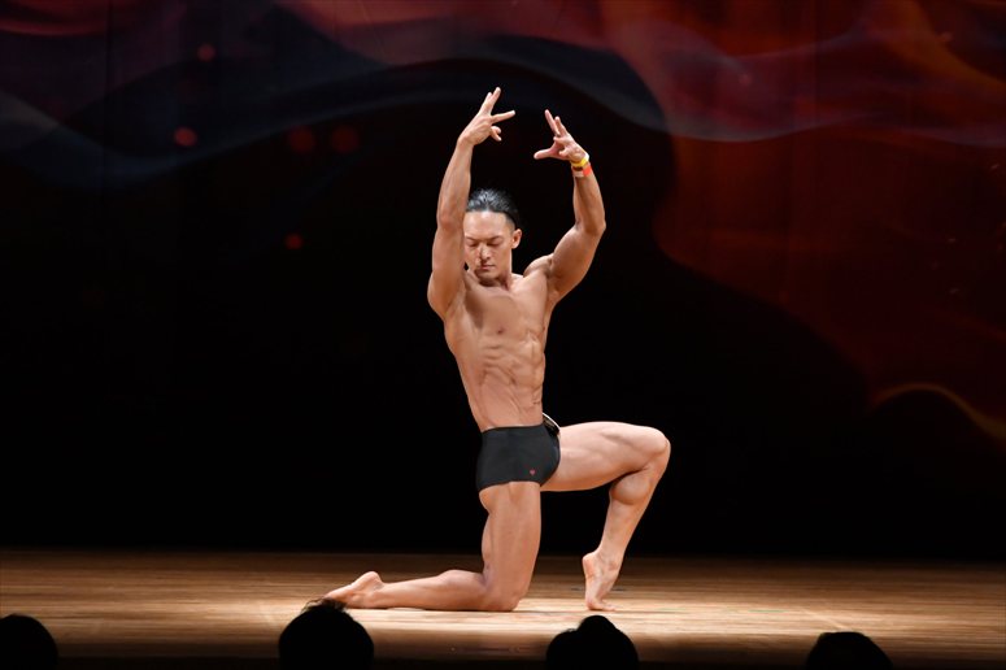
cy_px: 335
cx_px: 503
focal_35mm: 240
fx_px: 6703
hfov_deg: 8.6
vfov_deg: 5.7
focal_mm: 160
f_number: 5.6
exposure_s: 1/400
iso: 3200
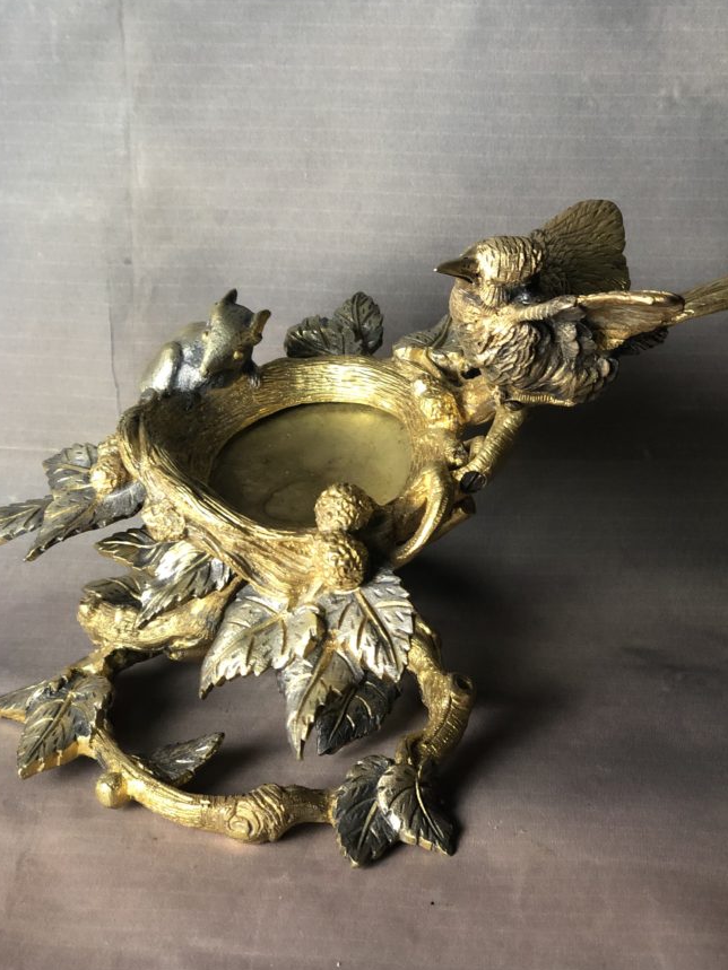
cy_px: 422
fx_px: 1739
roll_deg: +1.6
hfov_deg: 23.6
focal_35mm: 62
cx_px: 387
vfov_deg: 31.2
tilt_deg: -27.0
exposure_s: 1/33
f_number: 2.4
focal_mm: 6
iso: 100
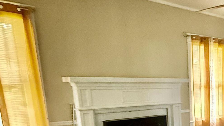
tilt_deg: -11.1
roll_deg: +0.5
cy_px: 140
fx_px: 279
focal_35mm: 47
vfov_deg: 23.8
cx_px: 249
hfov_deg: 36.6
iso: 1600
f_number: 2.2
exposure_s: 1/46
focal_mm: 2.22
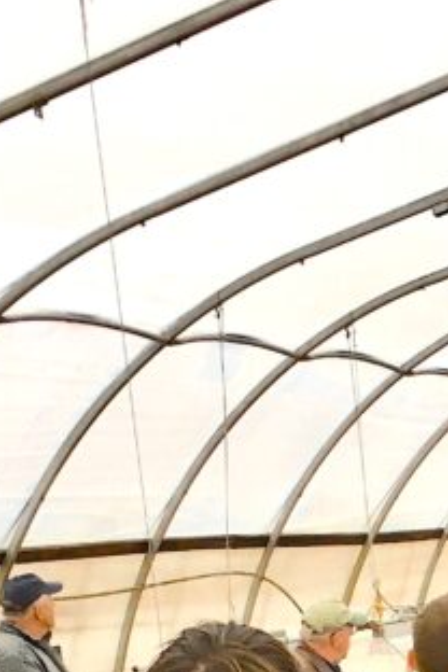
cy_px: 722
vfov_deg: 19.8
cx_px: 625
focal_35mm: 99
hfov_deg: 13.2
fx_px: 1848
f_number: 2.2
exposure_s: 1/30
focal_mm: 4.15
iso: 25
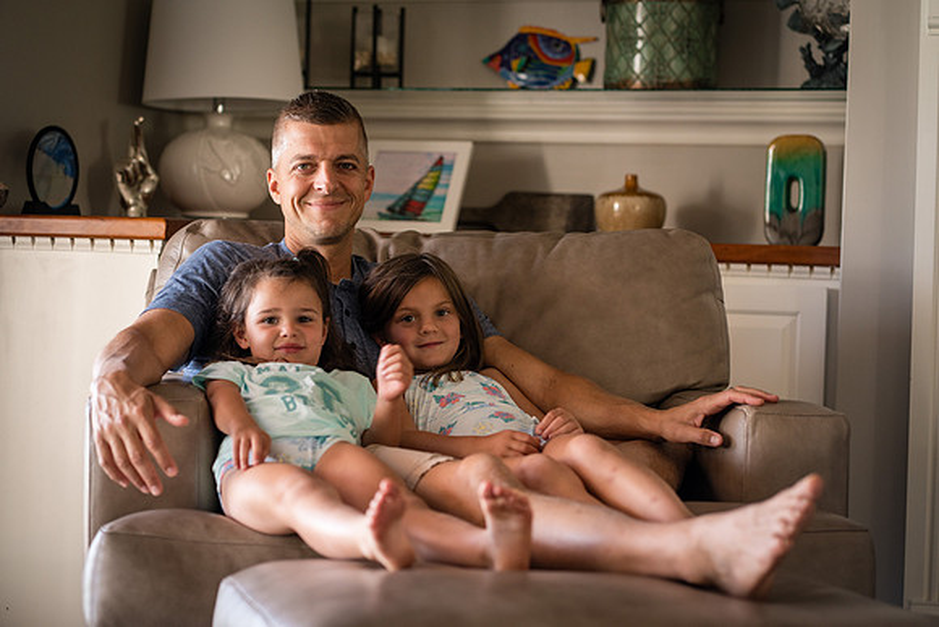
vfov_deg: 16.1
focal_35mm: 85
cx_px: 470
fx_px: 2217
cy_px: 314
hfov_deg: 23.9
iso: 800
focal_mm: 85
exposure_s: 1/160
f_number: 2.8
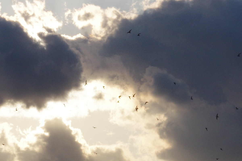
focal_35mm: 82
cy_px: 80
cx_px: 121
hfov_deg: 24.8
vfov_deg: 16.6
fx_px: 551
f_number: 22
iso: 800
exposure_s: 1/640
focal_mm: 55
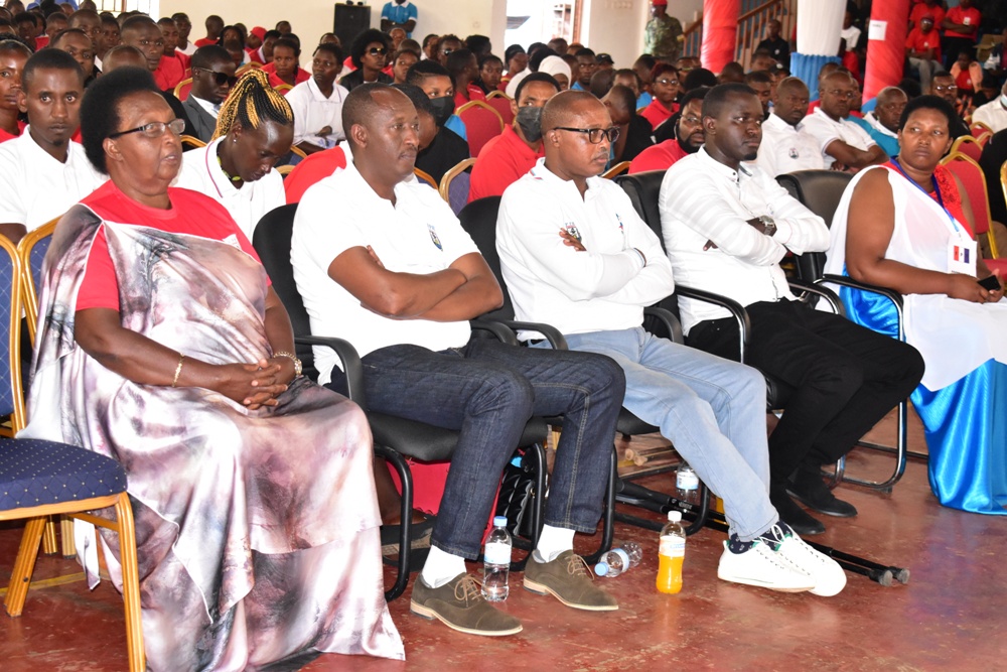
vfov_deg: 18.9
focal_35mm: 72
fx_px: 2014
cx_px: 504
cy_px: 336
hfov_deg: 28.1
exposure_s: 1/125
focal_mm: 48
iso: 3200
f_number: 5.3
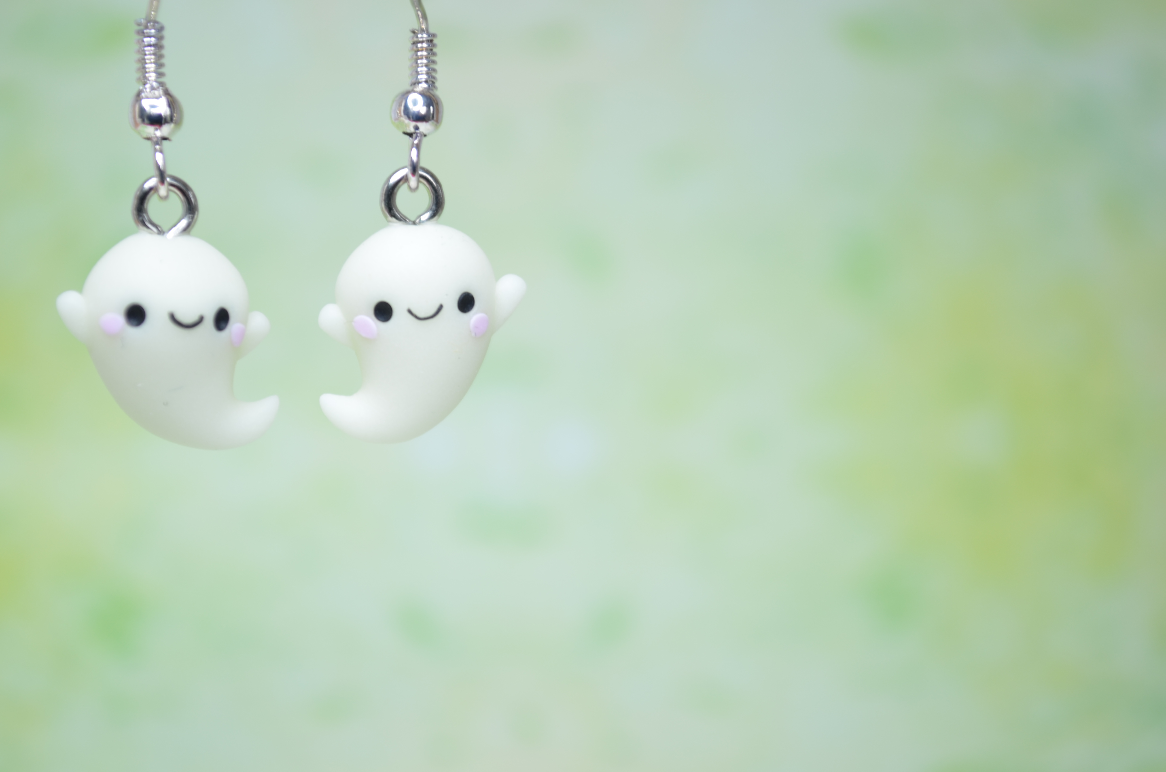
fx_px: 2667
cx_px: 583
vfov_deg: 16.5
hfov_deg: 24.7
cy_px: 386
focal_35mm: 82
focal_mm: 55
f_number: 5.6
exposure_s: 1/25
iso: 100
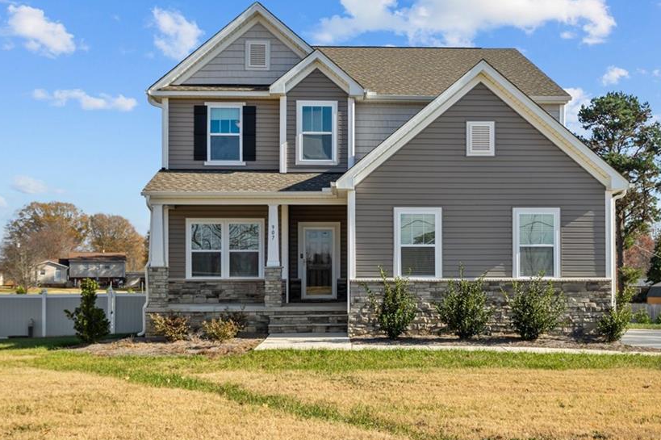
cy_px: 184
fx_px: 734
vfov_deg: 33.3
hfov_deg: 48.4
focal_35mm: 40
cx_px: 370
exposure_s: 1/400
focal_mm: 32
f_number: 8
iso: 160
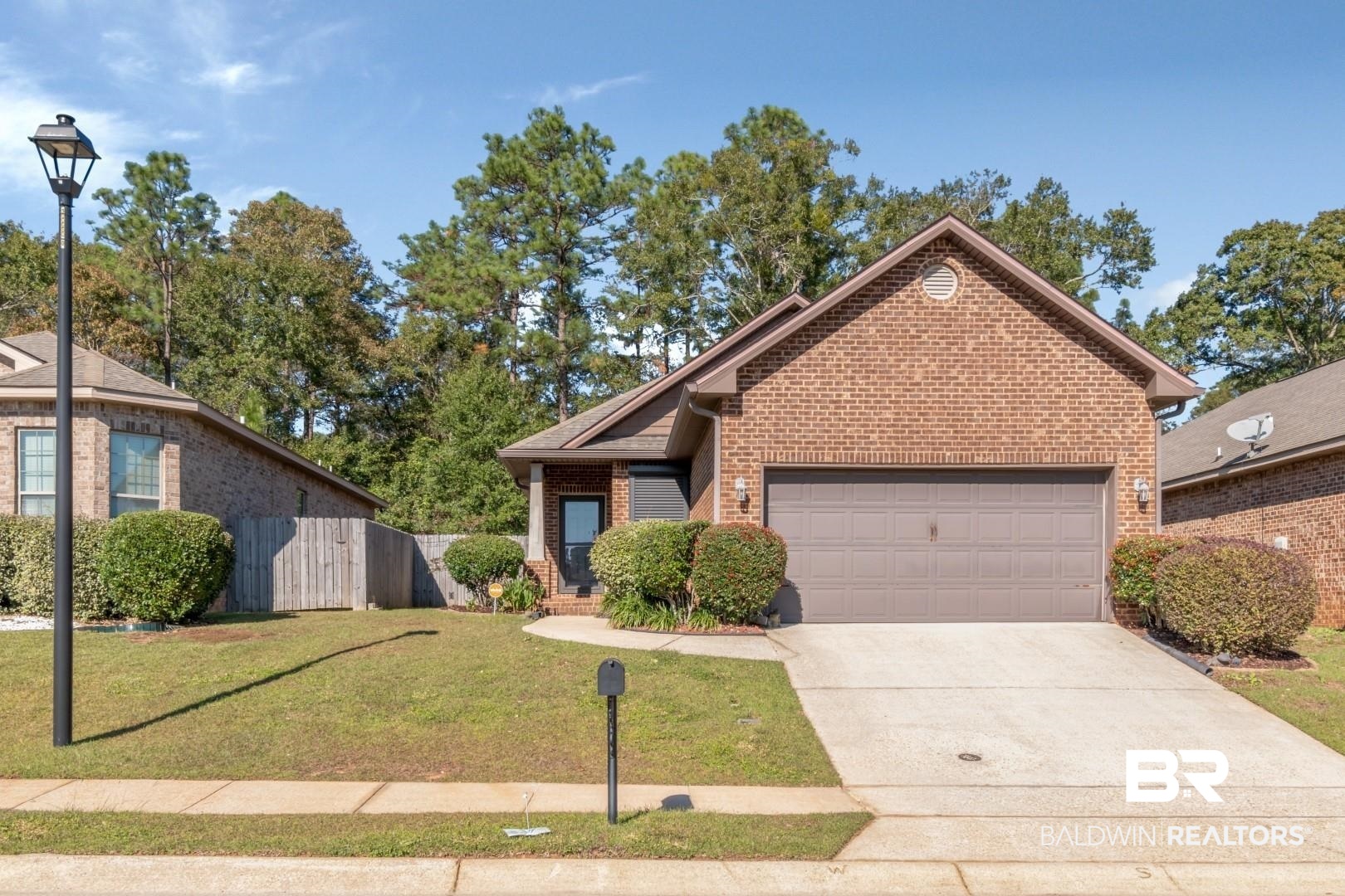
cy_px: 448
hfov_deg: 61.9
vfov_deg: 43.6
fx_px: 1121
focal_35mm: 30
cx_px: 672
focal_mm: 20
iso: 250
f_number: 11
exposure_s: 1/125
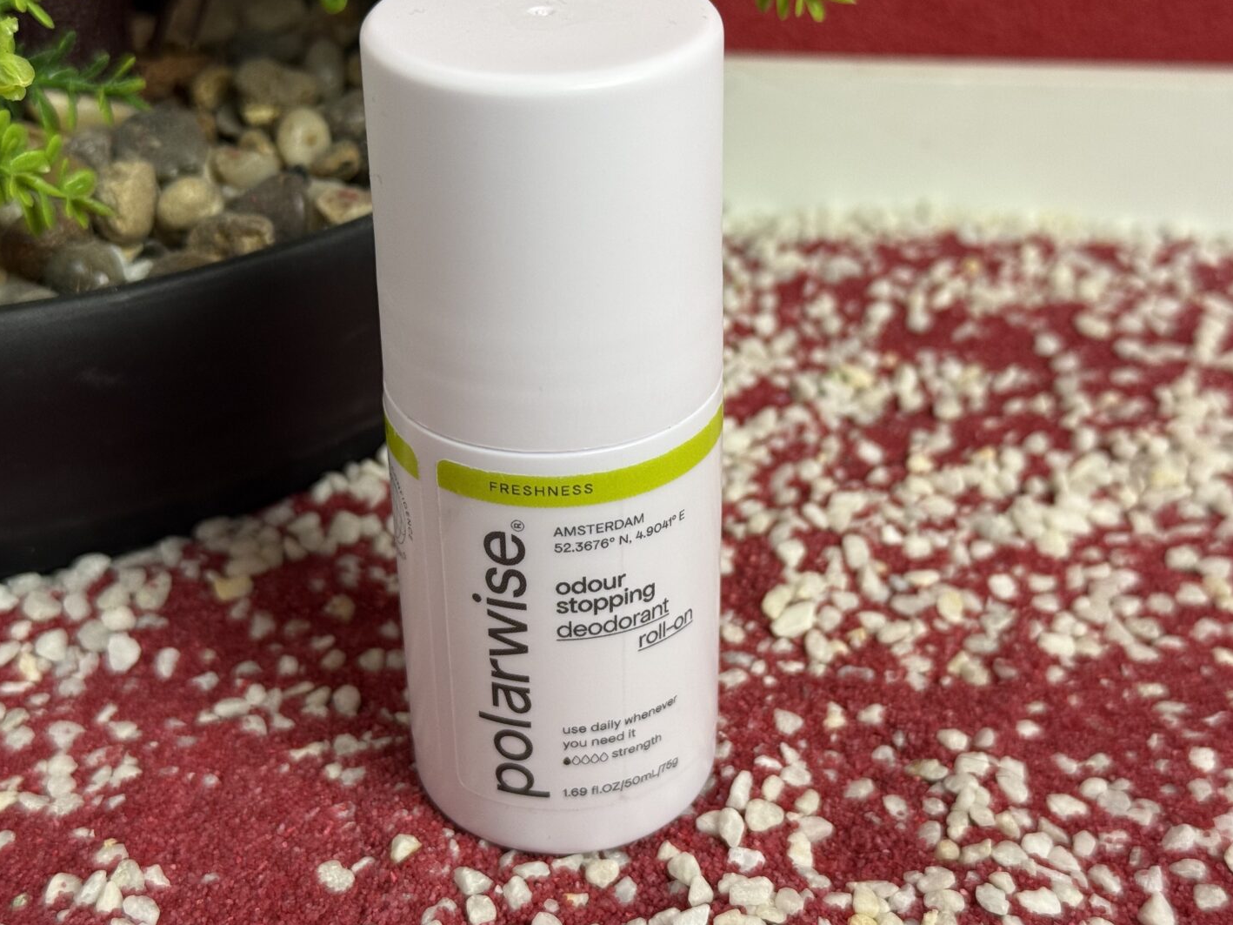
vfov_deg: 28.0
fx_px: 1852
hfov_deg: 36.8
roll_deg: +0.6
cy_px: 439
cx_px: 609
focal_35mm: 52
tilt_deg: -30.1
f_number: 1.78
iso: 125
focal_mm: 6.76
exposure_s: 1/50
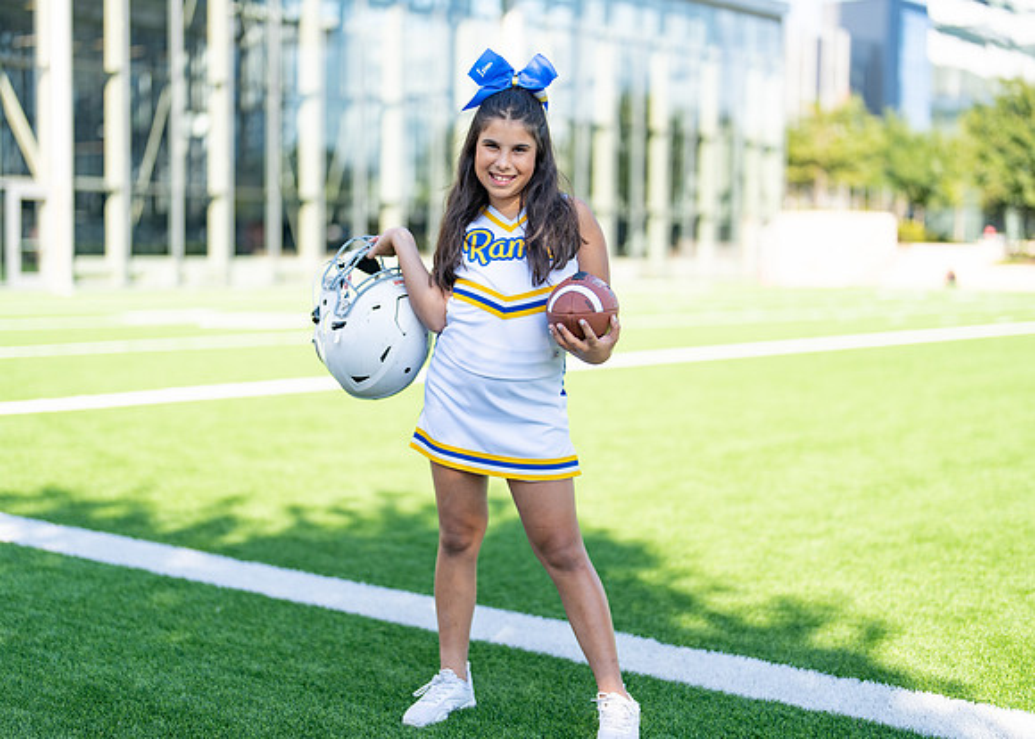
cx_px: 511
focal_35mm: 55
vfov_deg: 25.8
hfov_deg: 35.6
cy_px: 366
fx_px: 1610
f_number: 1.2
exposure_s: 1/3200
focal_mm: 50
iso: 100
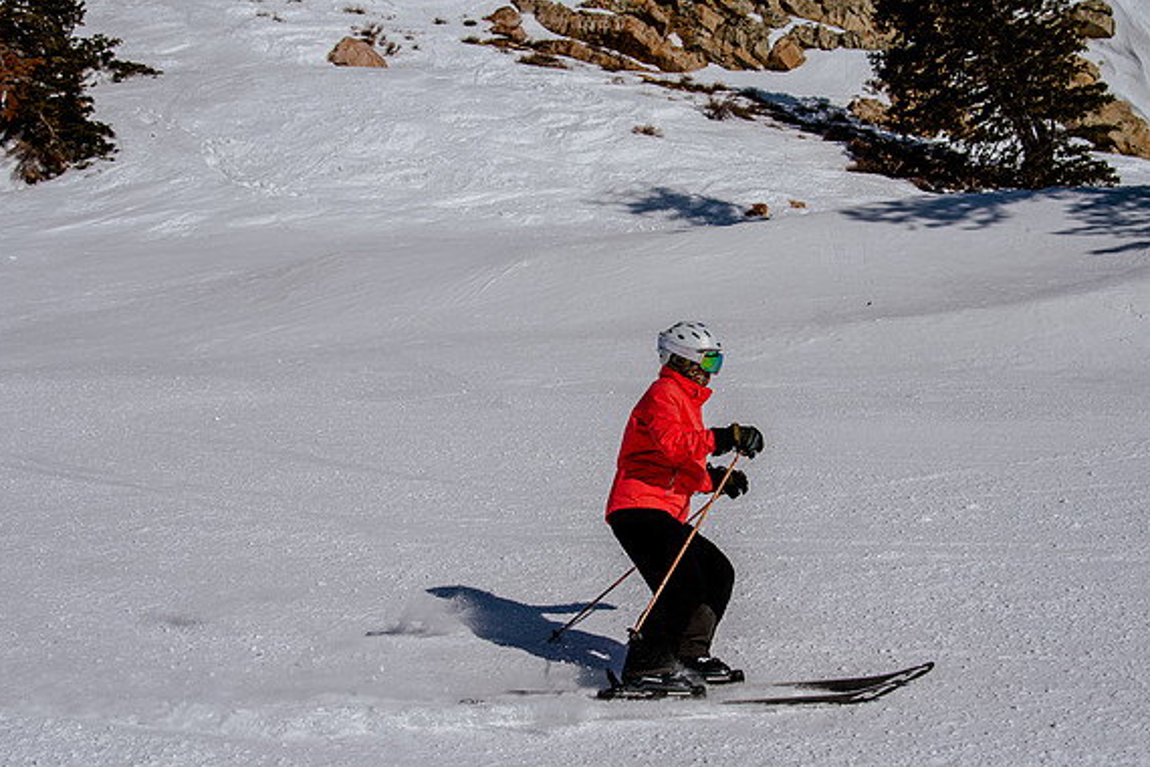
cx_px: 573
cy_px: 380
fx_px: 1853
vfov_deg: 23.4
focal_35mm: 58
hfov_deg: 34.5
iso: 200
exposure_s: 1/3200
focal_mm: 38
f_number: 5.6
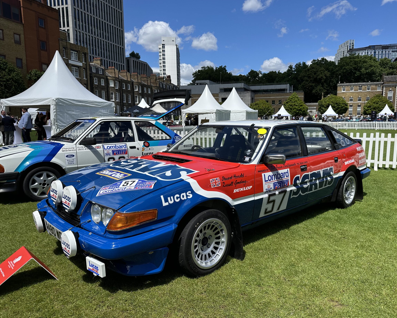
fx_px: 305
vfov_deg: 54.9
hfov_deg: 65.9
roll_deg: +1.2
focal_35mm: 26
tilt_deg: -7.5
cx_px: 218
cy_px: 161
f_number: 1.78
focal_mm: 6.86
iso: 80
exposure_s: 1/5525
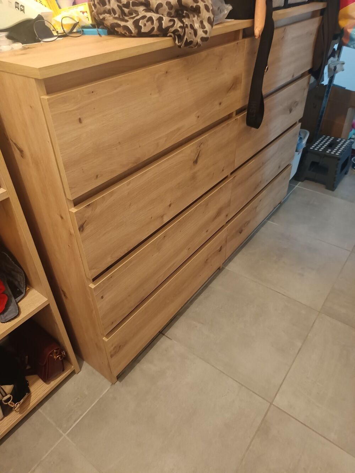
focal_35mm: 24
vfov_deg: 71.6
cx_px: 178
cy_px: 236
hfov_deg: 56.8
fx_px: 328
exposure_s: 1/25
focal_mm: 5.31
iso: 1646
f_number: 1.7
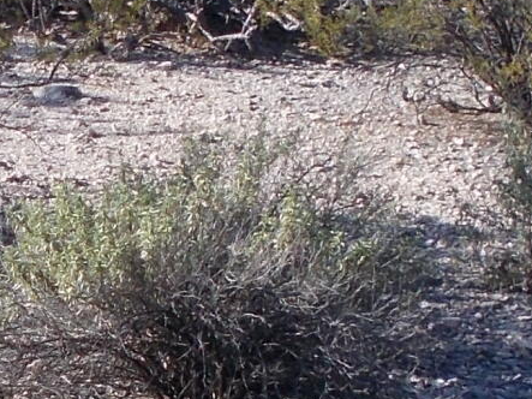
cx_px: 65
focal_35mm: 176
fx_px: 2704
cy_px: 180
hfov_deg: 11.2
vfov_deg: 8.4
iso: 80
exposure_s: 1/100
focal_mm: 4.6
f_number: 8
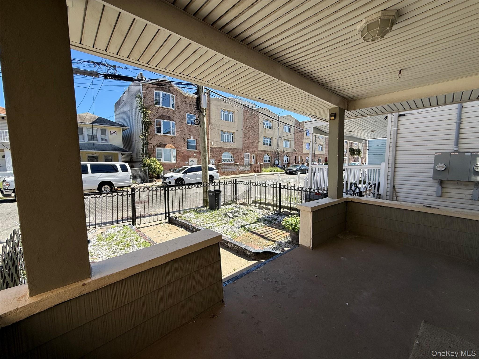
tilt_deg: -5.0
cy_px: 180
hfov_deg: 102.1
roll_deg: -0.6
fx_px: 194
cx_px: 240
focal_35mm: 14
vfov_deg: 85.7
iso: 50
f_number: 2.2
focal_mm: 2.22
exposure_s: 1/1167
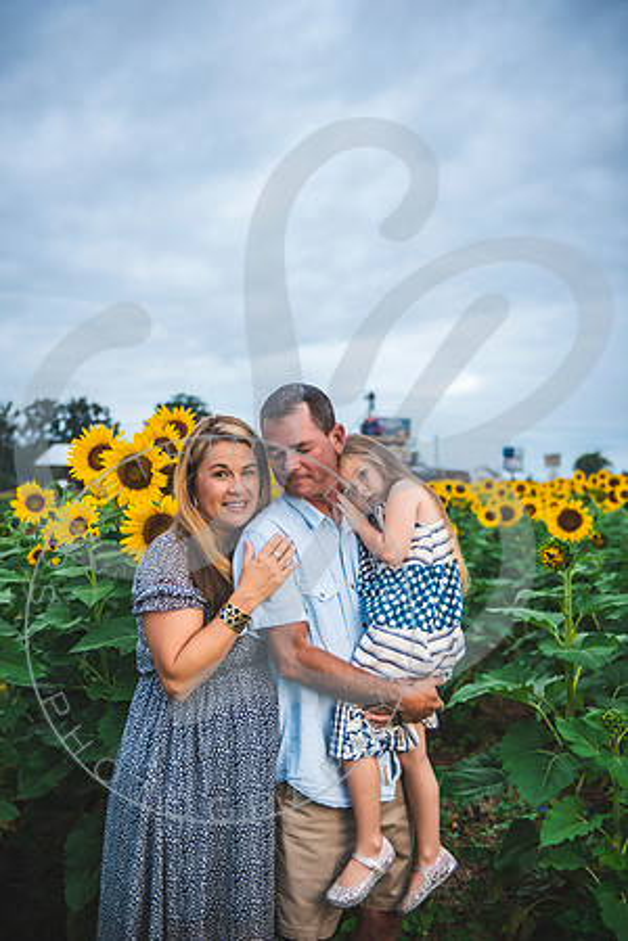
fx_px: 1047
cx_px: 314
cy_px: 470
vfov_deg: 48.5
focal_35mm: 40
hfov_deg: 33.4
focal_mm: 40
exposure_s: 1/250
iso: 200
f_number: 2.8
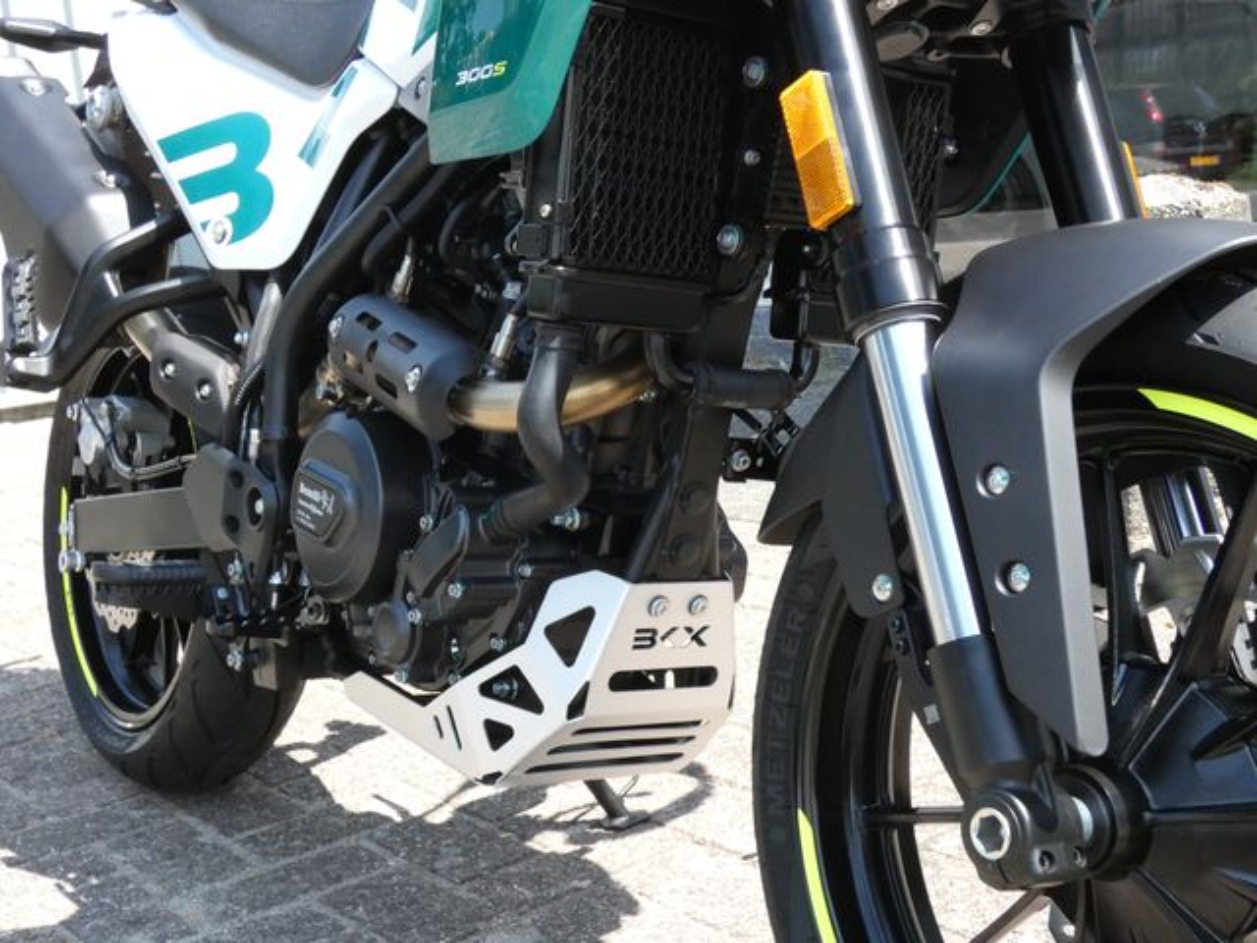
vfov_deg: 30.3
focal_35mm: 48
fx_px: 1743
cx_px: 628
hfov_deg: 39.7
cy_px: 472
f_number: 4.5
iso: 800
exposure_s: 1/1000
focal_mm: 8.6
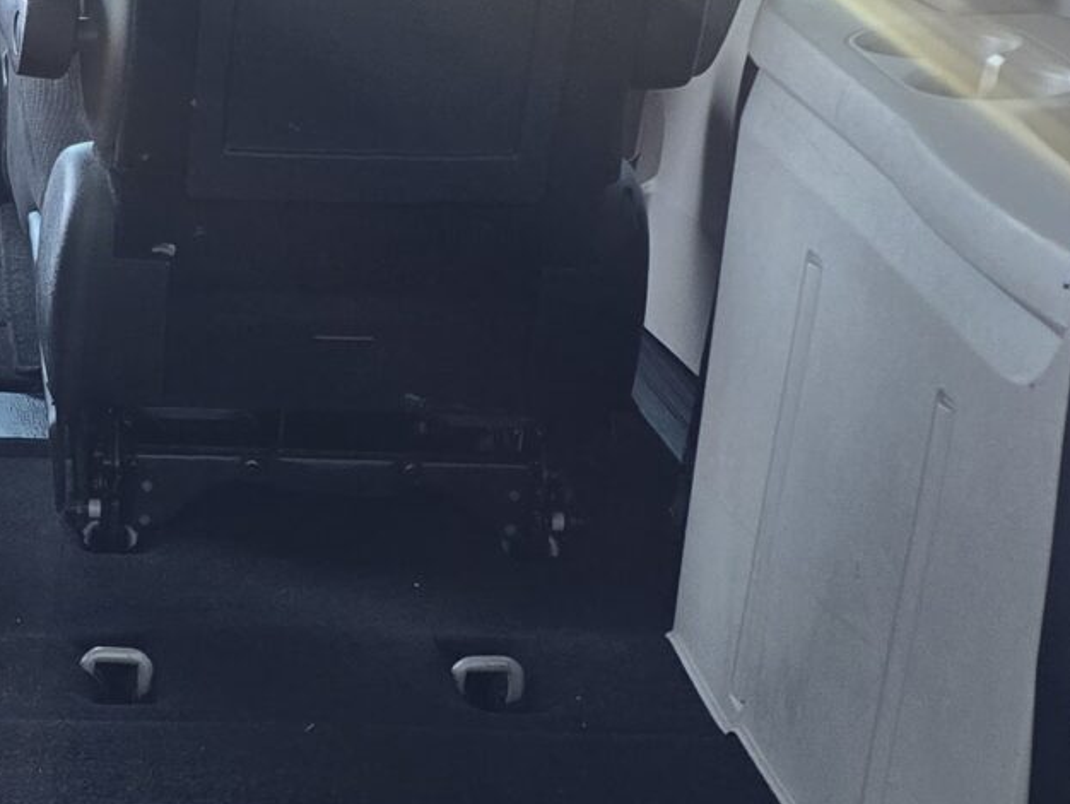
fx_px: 2907
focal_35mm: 94
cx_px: -94
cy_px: 421
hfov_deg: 20.0
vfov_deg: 15.7
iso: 160
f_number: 1.7
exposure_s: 1/120
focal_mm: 6.3
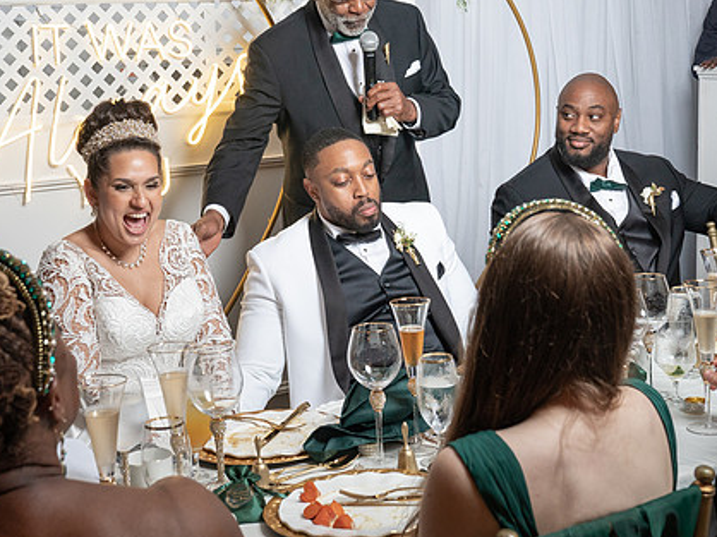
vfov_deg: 24.2
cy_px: 161
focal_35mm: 60
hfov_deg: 32.2
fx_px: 1242
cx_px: 367
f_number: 5.6
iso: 1000
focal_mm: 37
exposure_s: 1/200
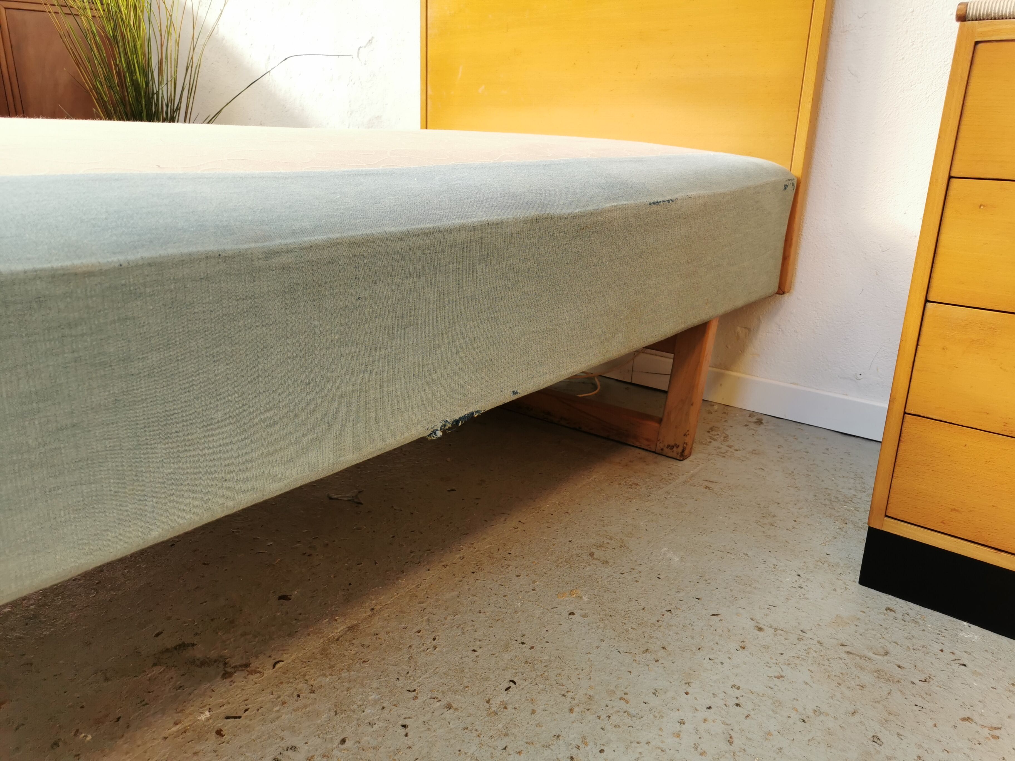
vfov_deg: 51.4
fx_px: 792
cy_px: 380
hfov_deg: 65.3
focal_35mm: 27
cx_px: 508
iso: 50
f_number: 1.8
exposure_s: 1/133
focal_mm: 5.58
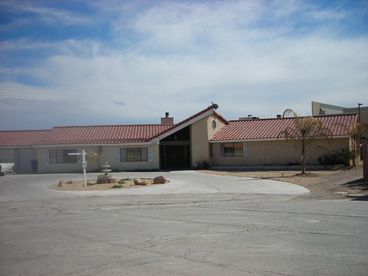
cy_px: 138
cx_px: 184
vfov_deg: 37.7
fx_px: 404
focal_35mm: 38
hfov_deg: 49.0
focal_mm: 6.3
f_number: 6.4
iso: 50
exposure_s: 1/345
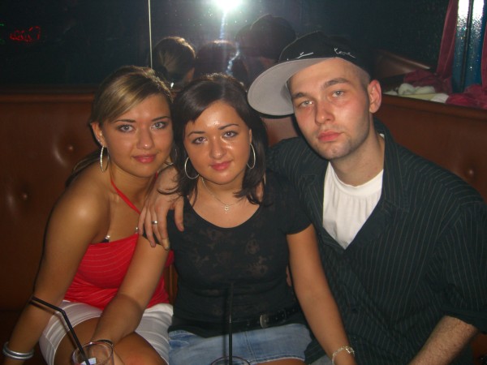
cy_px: 182
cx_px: 244
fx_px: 535
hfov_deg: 49.0
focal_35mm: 38
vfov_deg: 37.7
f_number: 2.8
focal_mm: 7.9
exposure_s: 1/60
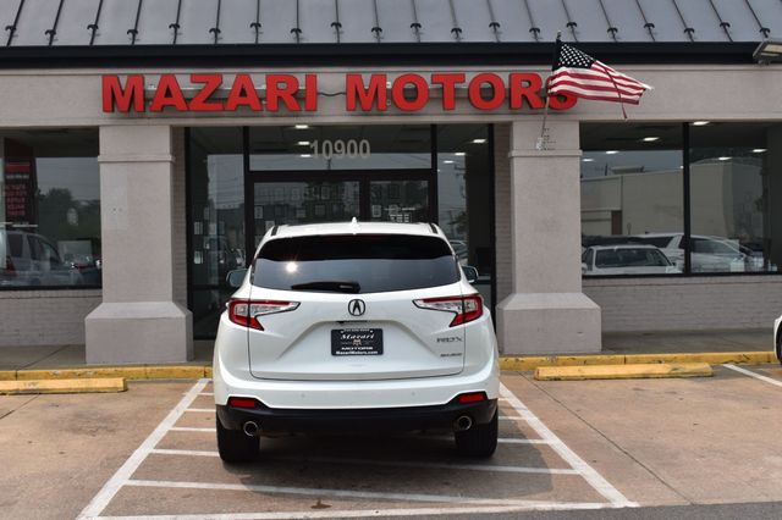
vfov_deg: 28.9
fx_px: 1010
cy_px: 260
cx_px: 391
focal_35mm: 46
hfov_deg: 42.3
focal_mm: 31
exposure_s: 1/500
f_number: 11
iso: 320
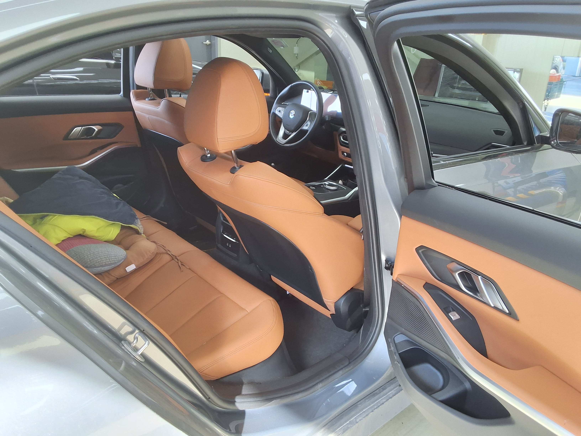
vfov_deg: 49.7
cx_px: 290
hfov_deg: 63.4
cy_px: 218
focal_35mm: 28
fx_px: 470
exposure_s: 1/120
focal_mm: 2.91
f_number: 1.9
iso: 64
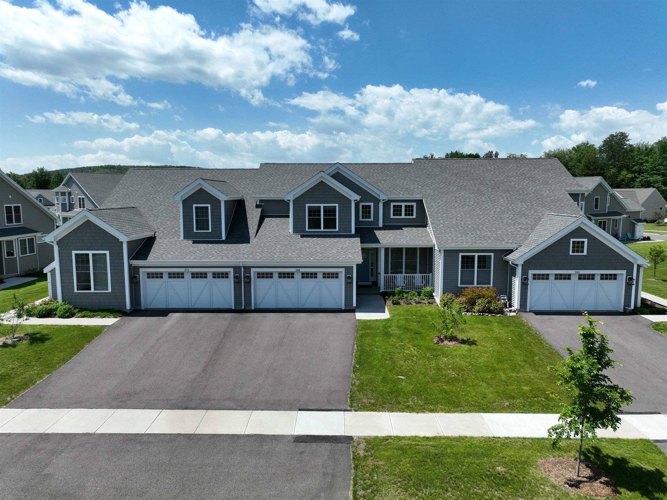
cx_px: 334
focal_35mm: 24
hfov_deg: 71.6
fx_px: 462
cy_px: 250
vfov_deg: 56.8
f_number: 2.8
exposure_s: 1/2500
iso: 100
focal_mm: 12.29
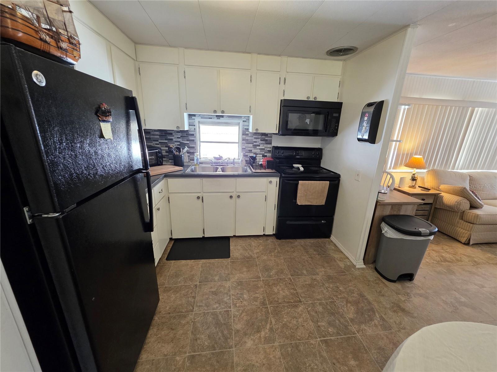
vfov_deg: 89.9
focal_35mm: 13
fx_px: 187
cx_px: 248
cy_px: 186
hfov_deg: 106.2
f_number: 1.9
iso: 250
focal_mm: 2.2
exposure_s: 1/120
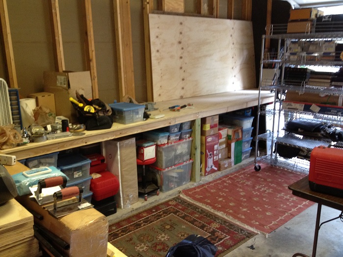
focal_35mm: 35
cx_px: 172
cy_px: 128
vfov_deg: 40.7
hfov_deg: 52.6
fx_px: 347
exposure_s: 1/20
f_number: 2.4
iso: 200
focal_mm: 4.28
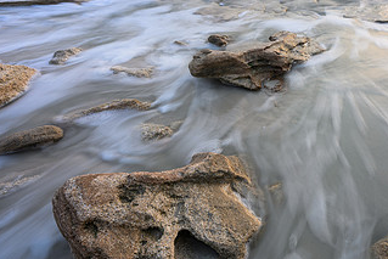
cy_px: 92
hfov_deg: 63.1
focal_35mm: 27
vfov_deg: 47.4
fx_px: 291
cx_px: 295
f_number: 14
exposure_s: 1.3
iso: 100
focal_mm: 14
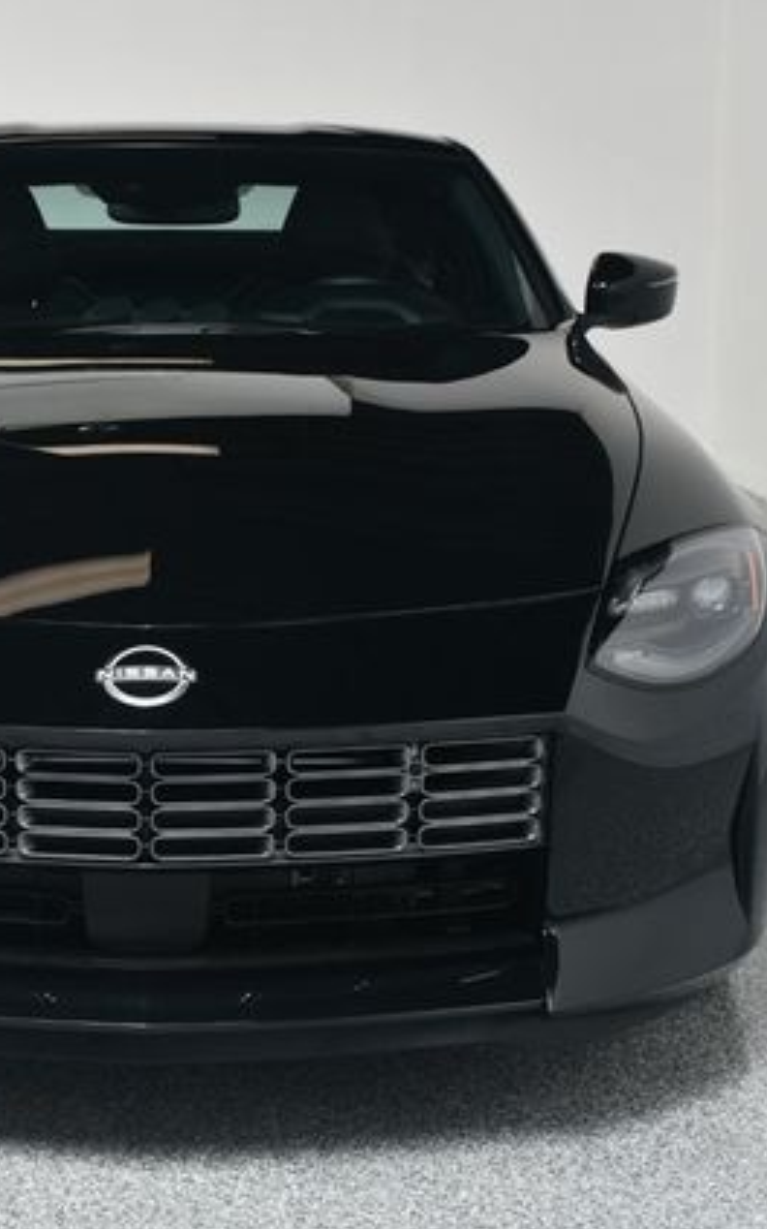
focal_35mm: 74
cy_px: 613
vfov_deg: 27.9
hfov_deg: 17.4
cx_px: 145
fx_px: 2477
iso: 100
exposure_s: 1/160
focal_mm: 32
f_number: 9
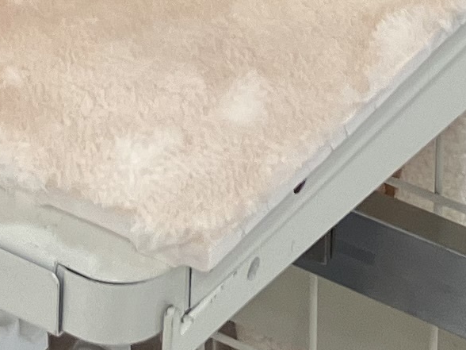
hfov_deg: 10.2
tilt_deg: -15.4
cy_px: -705
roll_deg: +0.5
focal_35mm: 192
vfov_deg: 6.9
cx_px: 39
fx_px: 2585
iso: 50
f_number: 1.8
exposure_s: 1/60
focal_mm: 3.99
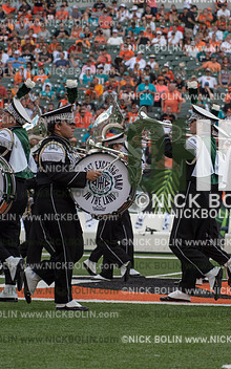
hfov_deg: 5.6
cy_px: 169
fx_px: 2367
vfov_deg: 8.9
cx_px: 202
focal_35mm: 235
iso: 400
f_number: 5.6
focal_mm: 140
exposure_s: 1/1250
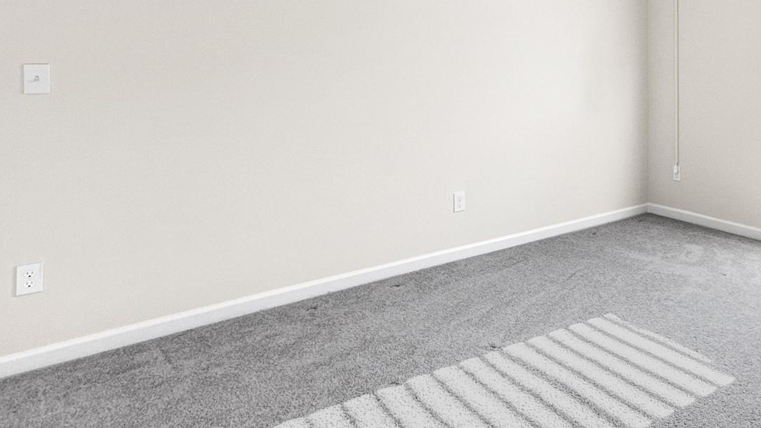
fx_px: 585
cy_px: 80
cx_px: 620
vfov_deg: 38.5
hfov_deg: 60.2
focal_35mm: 29
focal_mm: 2.22
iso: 50
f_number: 2.2
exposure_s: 1/120
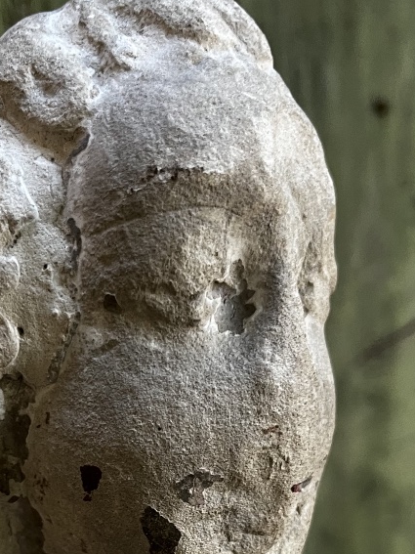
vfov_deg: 32.5
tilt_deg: -11.8
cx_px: 157
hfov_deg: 26.5
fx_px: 880
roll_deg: +1.9
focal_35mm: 55
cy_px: 537
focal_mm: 5.1
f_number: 1.6
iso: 125
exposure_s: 1/88
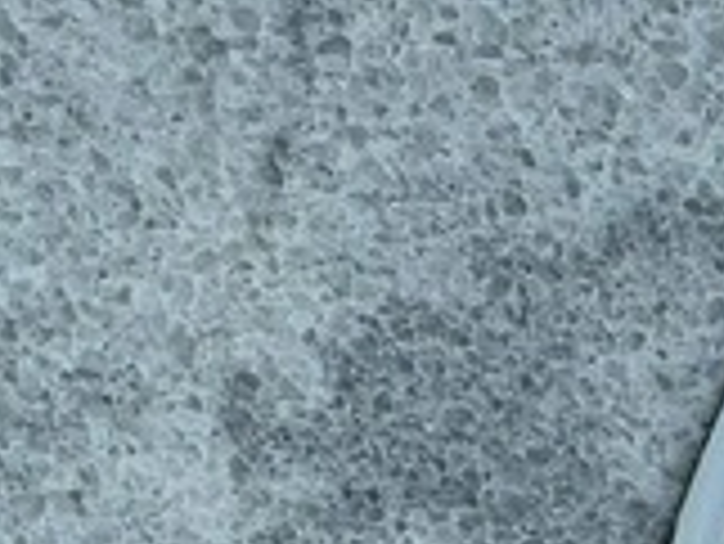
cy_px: 913
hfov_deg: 5.1
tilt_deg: -24.3
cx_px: 1358
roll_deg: +0.7
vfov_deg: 3.9
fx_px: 7996
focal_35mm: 382
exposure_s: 1/256
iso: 32
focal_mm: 9
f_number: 2.8
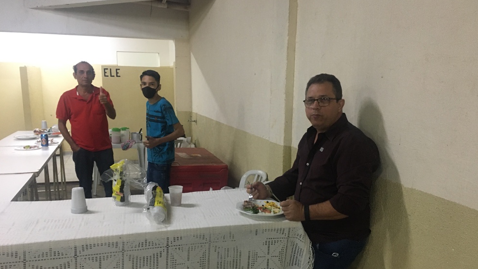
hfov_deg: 61.0
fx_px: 406
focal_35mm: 32
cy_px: 170
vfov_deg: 36.4
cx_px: 239
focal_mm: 4.15
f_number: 2.2
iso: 200
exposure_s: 1/30
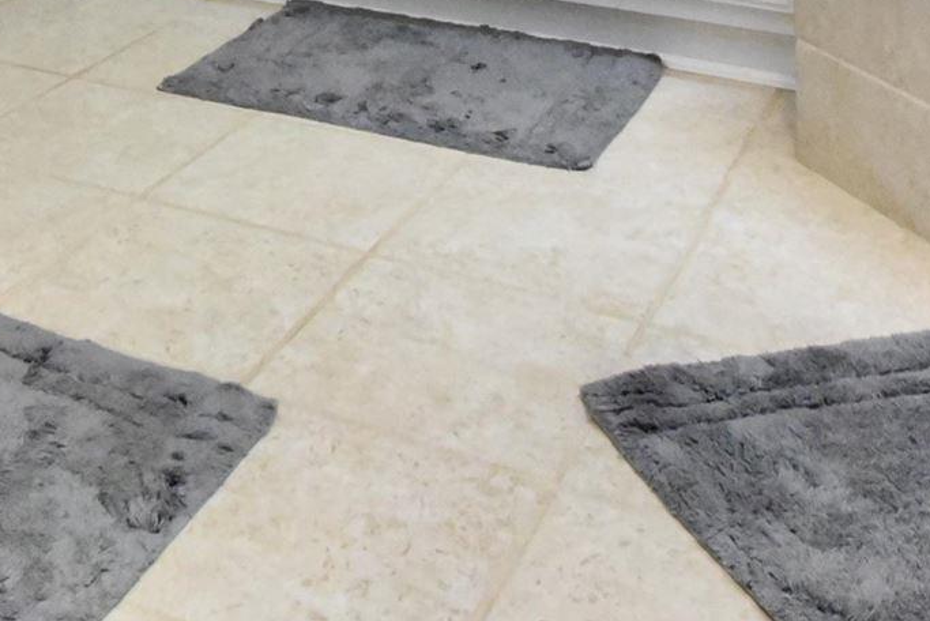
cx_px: 240
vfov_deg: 17.2
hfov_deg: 31.4
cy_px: -531
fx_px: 1628
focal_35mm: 63
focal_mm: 14
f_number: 11
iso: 11400
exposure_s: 1/25
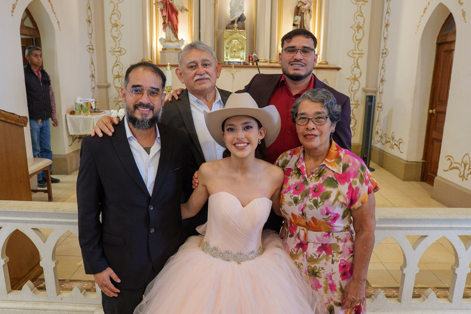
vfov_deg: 51.0
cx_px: 236
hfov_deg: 71.2
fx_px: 329
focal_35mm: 25
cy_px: 157
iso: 1600
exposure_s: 1/160
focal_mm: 16
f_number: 3.2
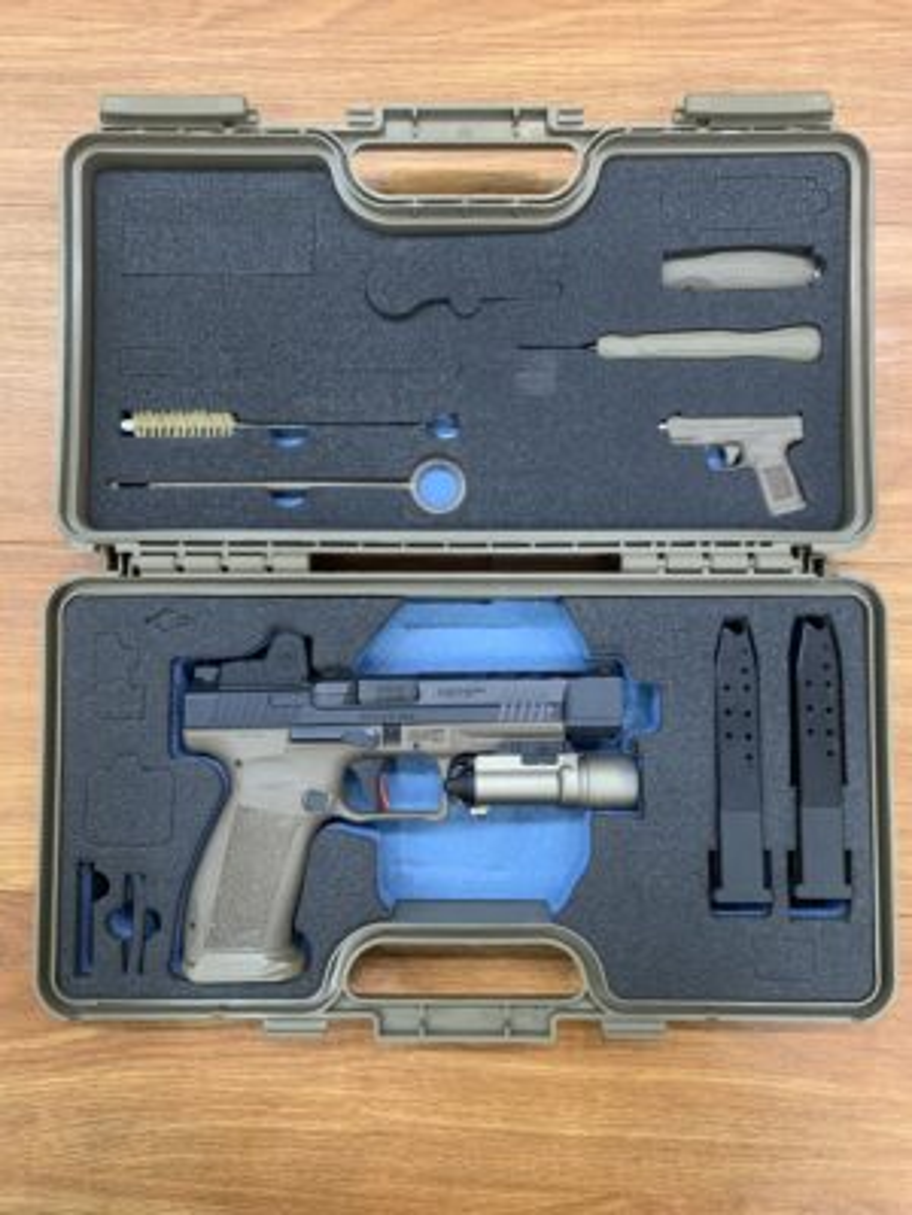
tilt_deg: -87.4
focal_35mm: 26
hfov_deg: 53.1
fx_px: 913
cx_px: 456
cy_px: 608
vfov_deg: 67.3
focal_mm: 4.25
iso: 250
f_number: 1.8
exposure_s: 1/50
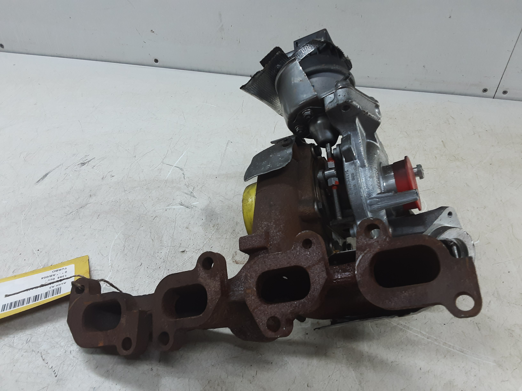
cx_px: 261
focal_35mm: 27
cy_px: 196
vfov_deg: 51.4
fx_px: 407
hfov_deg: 65.3
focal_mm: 2.91
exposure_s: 1/50
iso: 100
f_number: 1.9
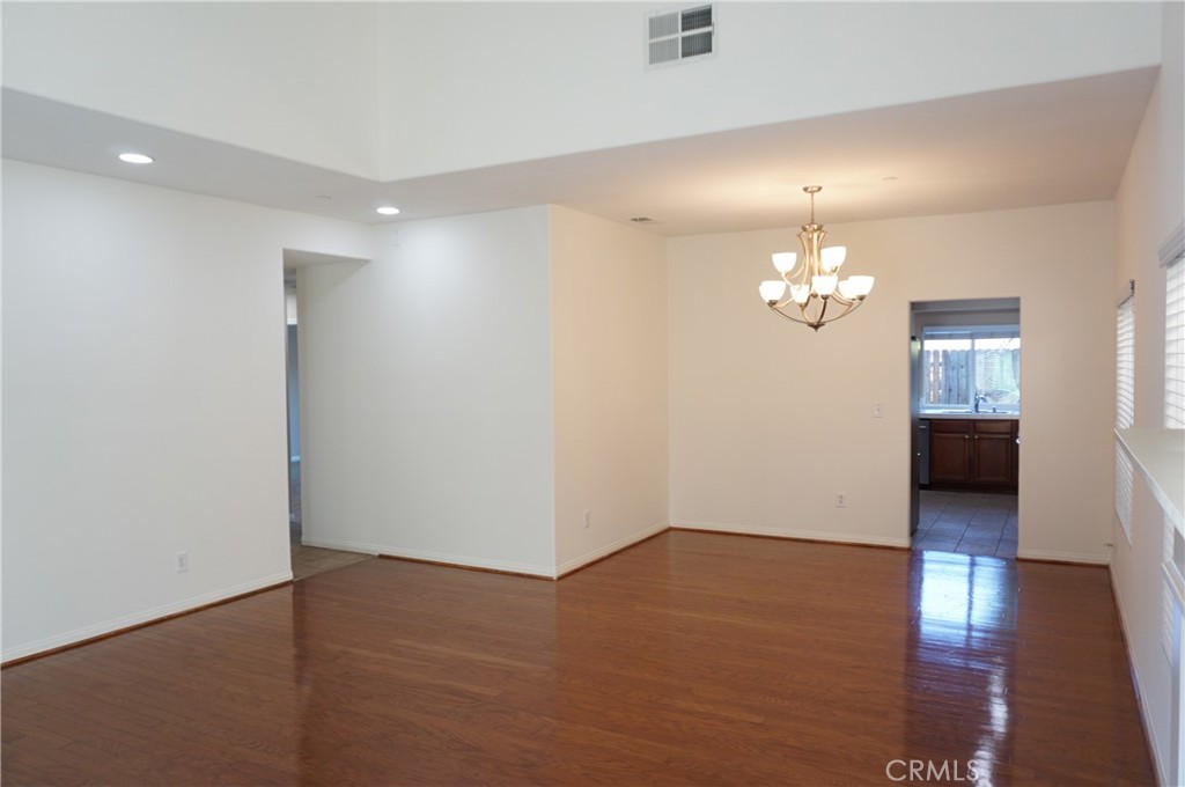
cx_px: 592
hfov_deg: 70.5
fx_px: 838
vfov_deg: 50.3
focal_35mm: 26
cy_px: 394
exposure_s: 1/60
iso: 250
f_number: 3.5
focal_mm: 17
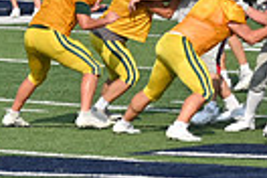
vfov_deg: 1.4
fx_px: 7060
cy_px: 37
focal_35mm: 952
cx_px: -73
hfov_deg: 2.2
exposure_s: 1/800
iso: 100
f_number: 5.6
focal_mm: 145
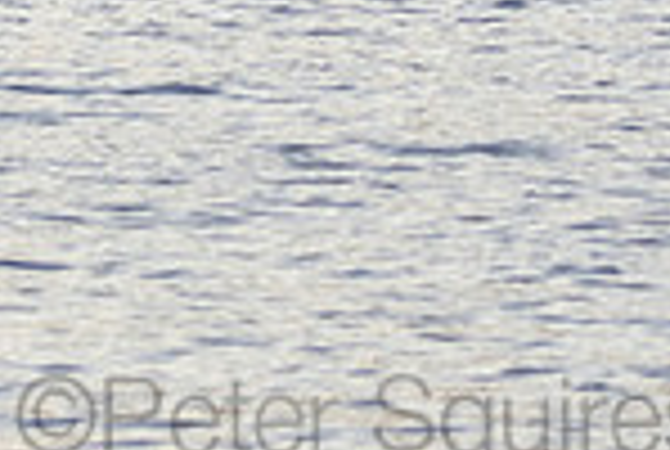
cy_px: -331
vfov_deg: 1.2
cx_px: 364
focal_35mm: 1169
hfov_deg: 1.8
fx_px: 21800
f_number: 5.6
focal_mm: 200
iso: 320
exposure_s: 1/250
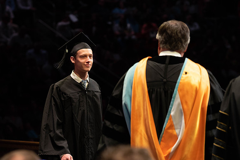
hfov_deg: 12.8
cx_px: 118
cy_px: 73
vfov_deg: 8.5
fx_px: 1074
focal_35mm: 161
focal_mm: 145
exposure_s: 1/320
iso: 1600
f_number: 4.5
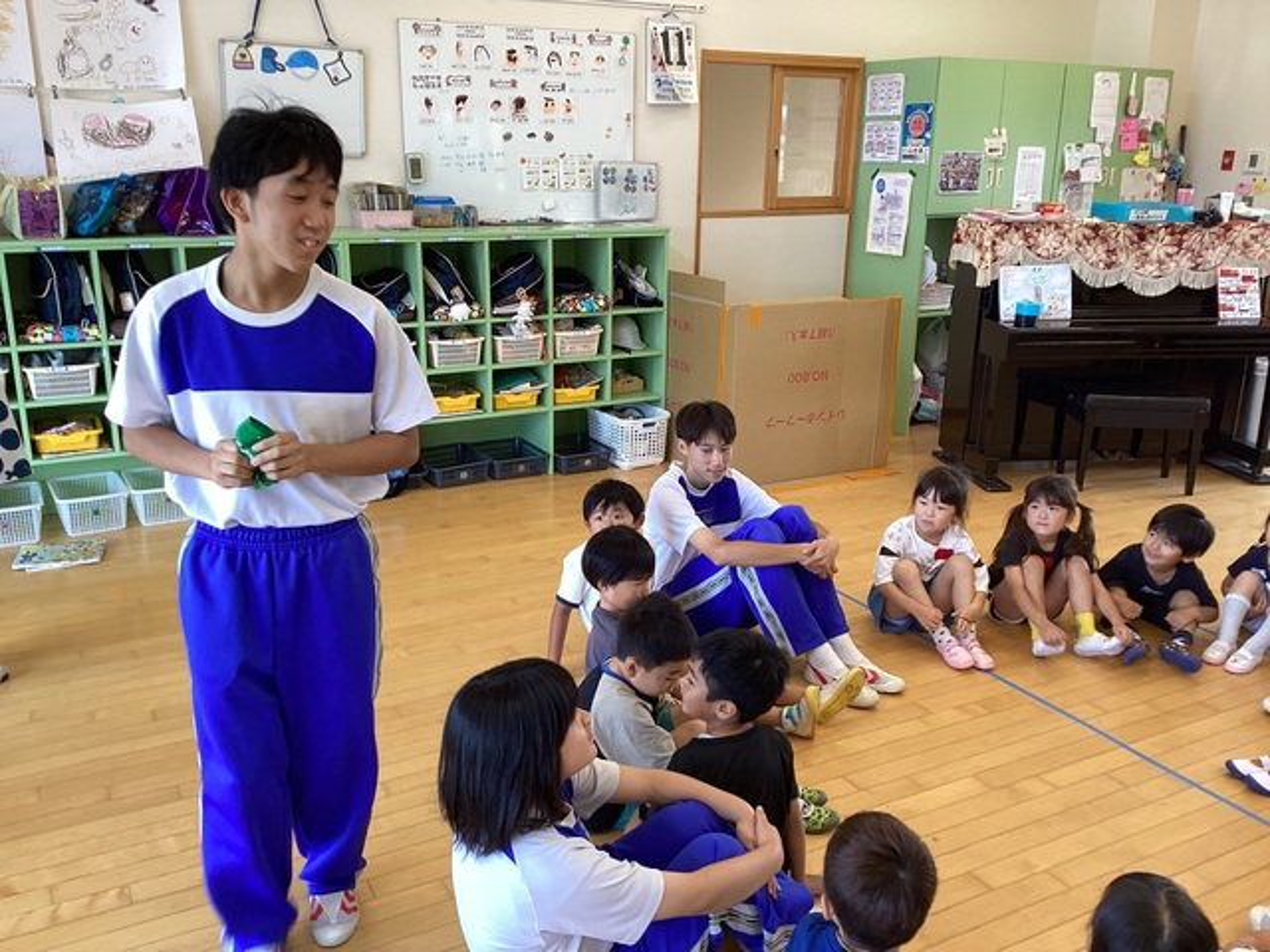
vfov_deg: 45.4
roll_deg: +1.0
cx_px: 635
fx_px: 1137
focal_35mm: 31
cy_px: 476
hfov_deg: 58.4
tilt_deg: -15.1
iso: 50
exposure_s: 1/60
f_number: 2.4
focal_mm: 3.3
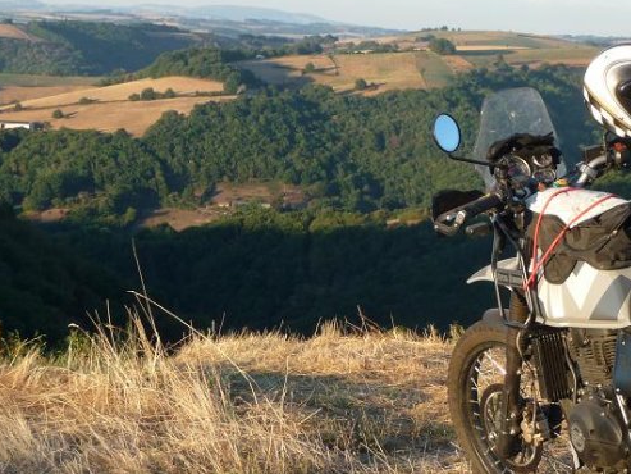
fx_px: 2279
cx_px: 508
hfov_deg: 15.7
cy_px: 291
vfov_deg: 11.9
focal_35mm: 125
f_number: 4.6
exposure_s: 1/160
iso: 100
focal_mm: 13.1
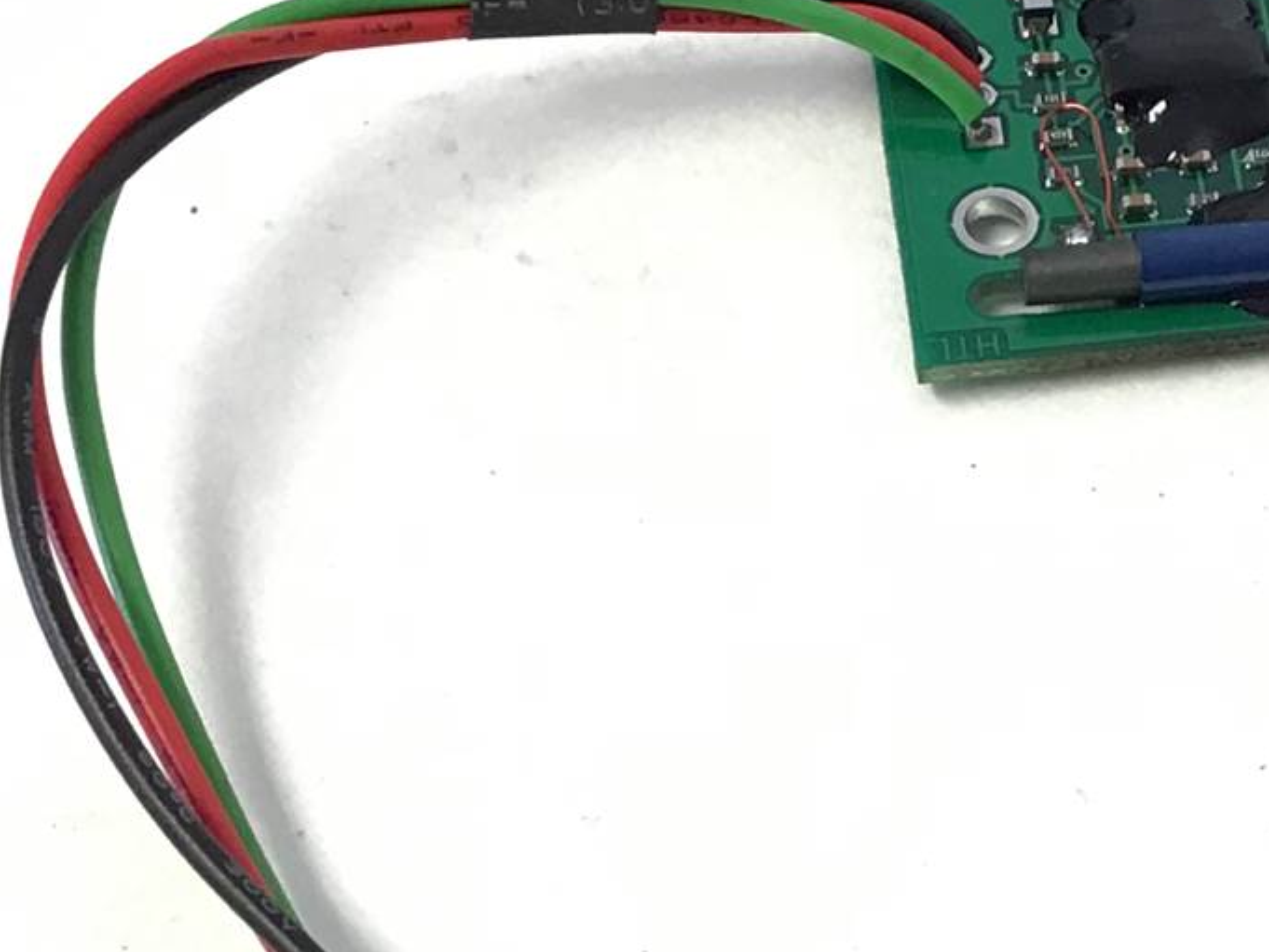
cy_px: 703
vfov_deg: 14.2
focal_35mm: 104
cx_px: 1021
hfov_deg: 18.7
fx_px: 3813
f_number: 2.4
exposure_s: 1/33
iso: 25
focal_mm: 3.3
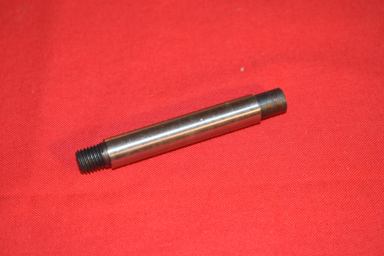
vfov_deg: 17.5
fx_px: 833
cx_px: 192
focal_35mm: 78
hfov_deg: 26.0
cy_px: 128
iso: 800
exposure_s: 1/30
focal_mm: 52
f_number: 5.6
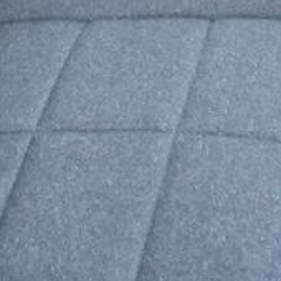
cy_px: -215
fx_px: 1341
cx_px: 83
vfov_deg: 11.2
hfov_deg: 11.9
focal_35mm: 146
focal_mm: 5.05
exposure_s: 1/80
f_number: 3.5
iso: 800
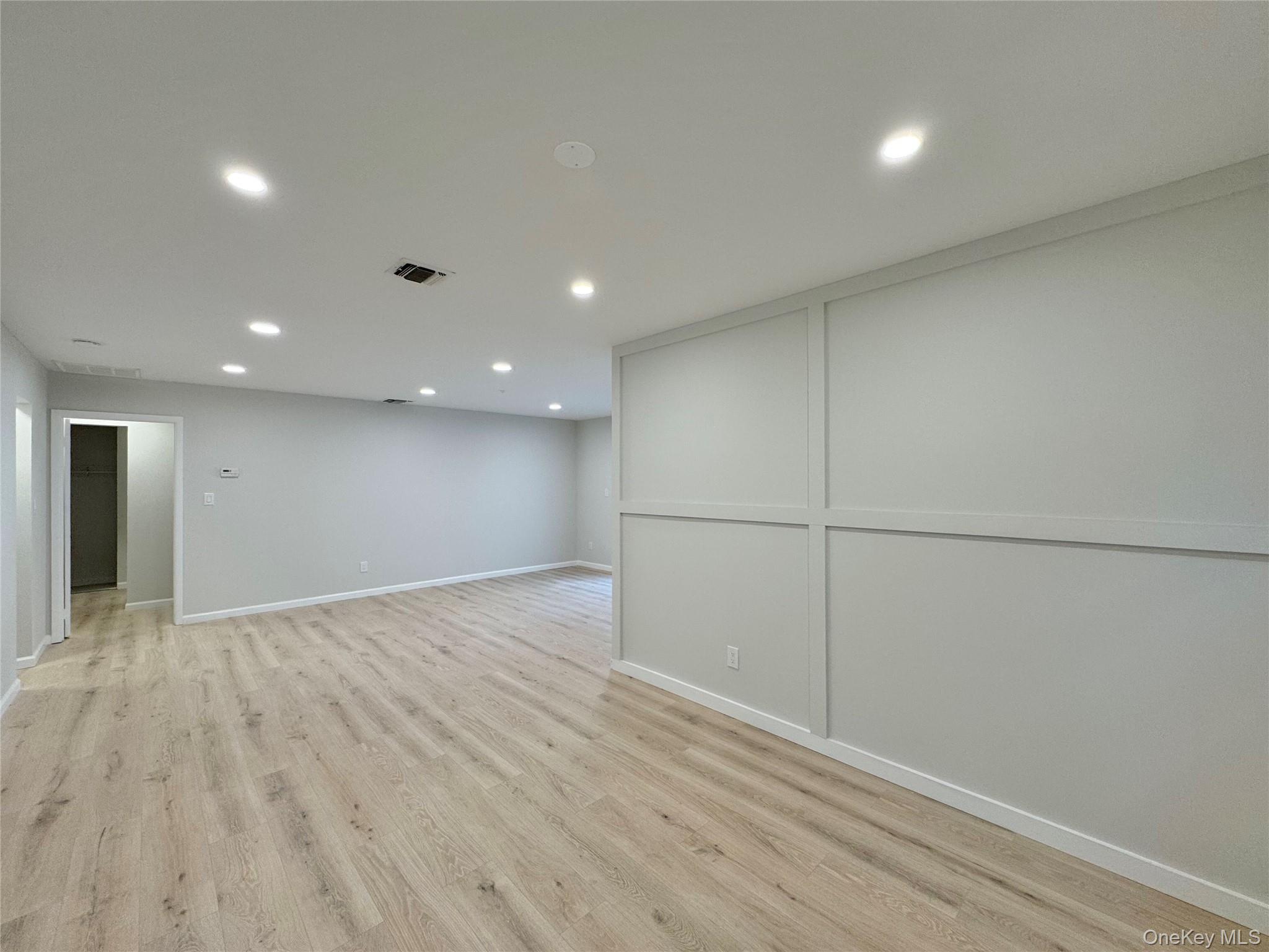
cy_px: 476
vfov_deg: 85.7
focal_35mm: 14
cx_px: 634
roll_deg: +0.8
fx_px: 513
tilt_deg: +0.6
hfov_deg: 102.1
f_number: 2.2
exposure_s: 1/120
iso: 125
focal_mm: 2.22
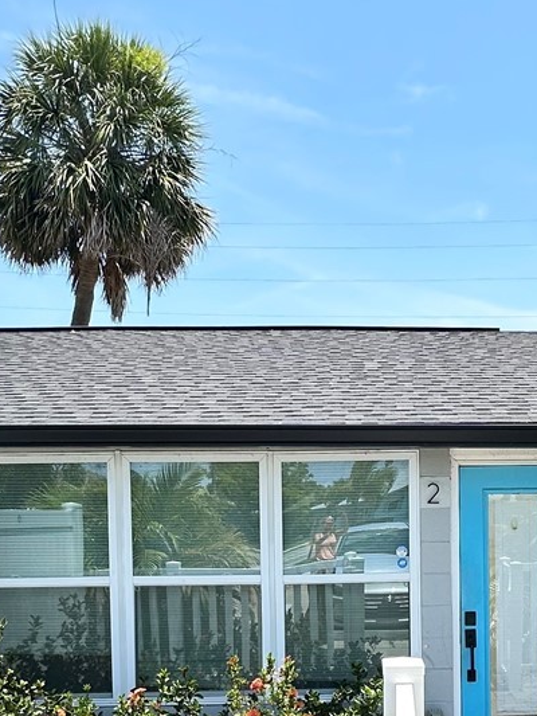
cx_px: 371
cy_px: 544
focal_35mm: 42
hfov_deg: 34.0
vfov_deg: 43.2
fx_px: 868
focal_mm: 2.22
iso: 40
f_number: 2.2
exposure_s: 1/581
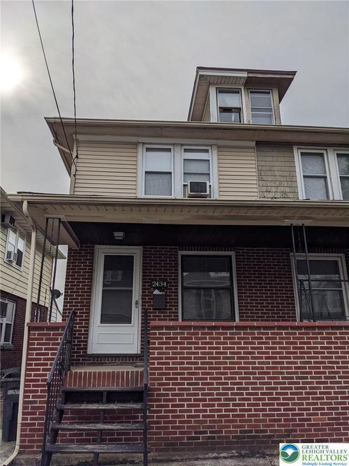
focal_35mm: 27
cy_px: 233
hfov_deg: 51.3
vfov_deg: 65.3
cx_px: 174
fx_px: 363
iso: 57
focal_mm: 4.38
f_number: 1.73
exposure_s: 1/11765
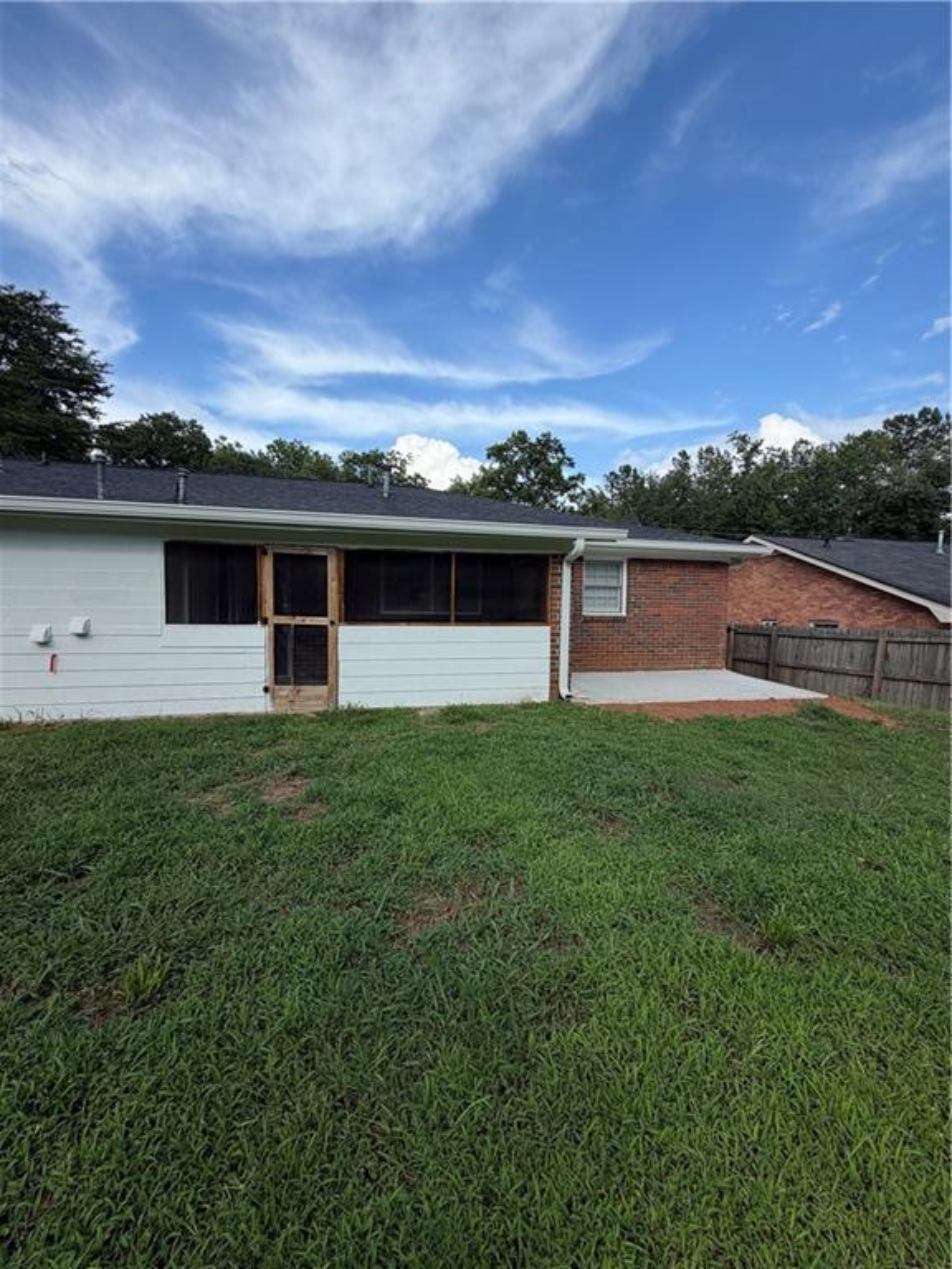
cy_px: 634
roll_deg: -0.5
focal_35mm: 14
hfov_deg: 85.7
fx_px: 513
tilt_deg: -2.5
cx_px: 476
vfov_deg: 102.1
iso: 32
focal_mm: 2.22
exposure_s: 1/770
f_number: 2.2
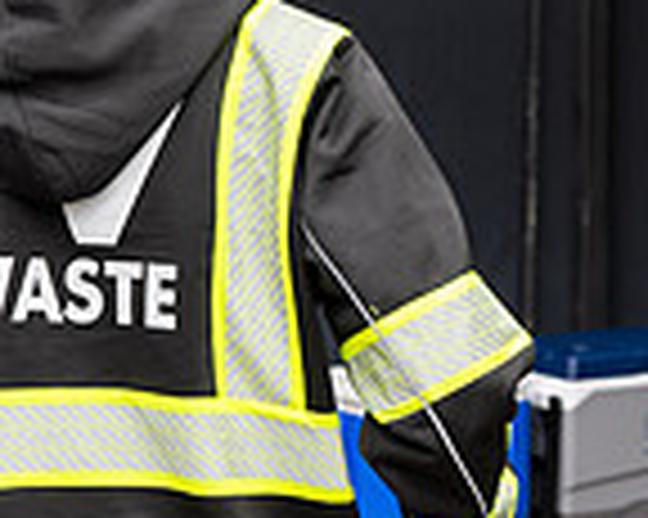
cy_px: 124
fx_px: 2530
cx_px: 513
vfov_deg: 11.6
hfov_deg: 14.5
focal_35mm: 132
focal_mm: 35
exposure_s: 1/400
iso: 125
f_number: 4
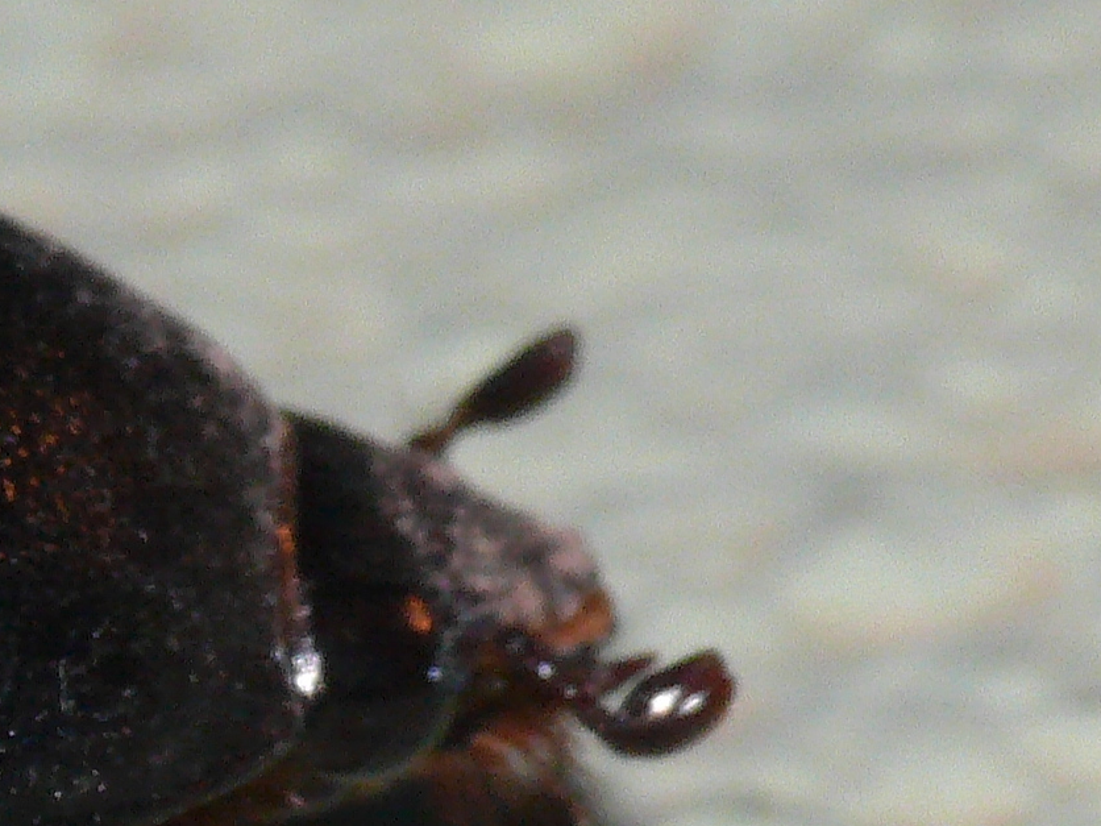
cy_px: 485
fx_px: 25827
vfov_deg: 1.8
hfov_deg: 2.4
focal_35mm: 812
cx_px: -657
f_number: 11
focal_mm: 39.4
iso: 200
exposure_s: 1/640
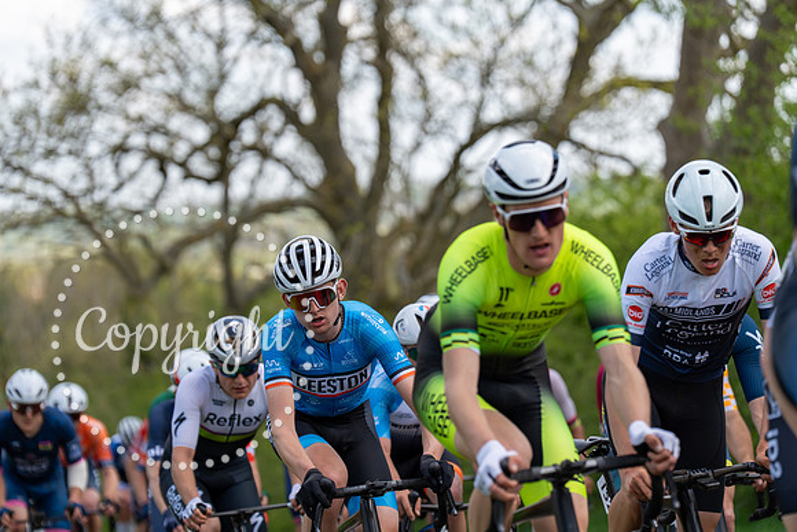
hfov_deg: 12.8
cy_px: 266
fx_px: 3543
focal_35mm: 160
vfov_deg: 8.6
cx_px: 398
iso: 125
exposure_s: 1/1000
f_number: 3.5
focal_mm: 160
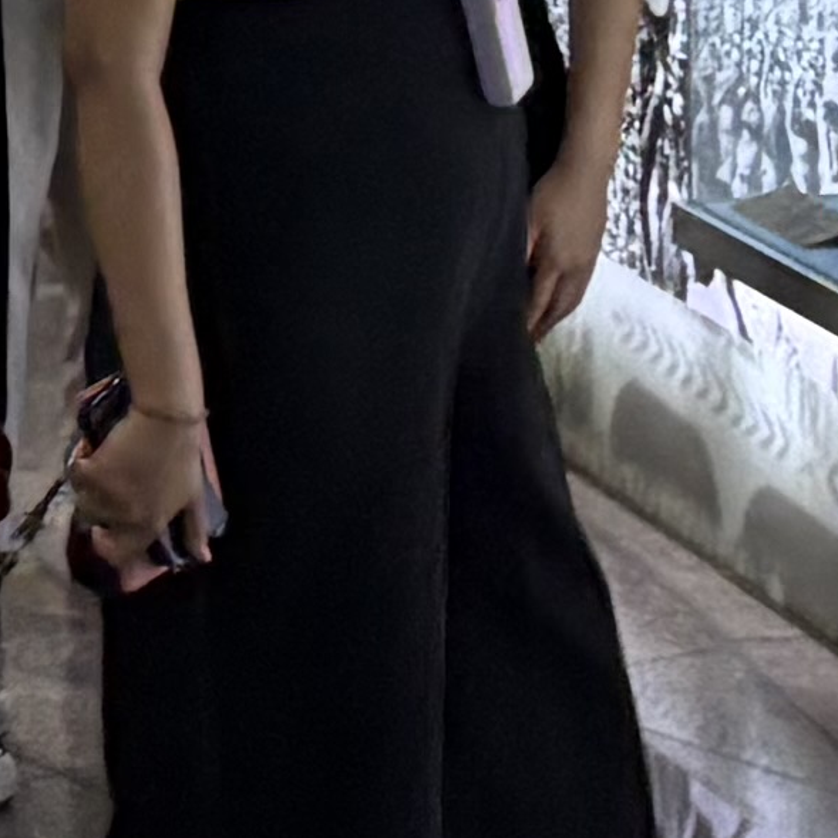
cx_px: -1041
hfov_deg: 7.4
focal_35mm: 223
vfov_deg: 7.6
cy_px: -670
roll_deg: +2.4
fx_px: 6108
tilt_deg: -2.8
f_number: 1.6
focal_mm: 5.96
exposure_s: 1/60
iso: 160
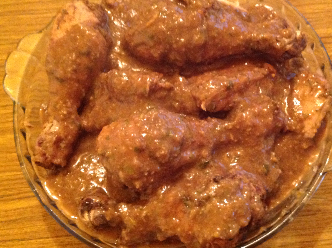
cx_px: 192
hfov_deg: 42.0
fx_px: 431
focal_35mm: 45
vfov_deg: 32.1
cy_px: 125
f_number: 2.4
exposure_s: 1/15
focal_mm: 4.28
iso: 800
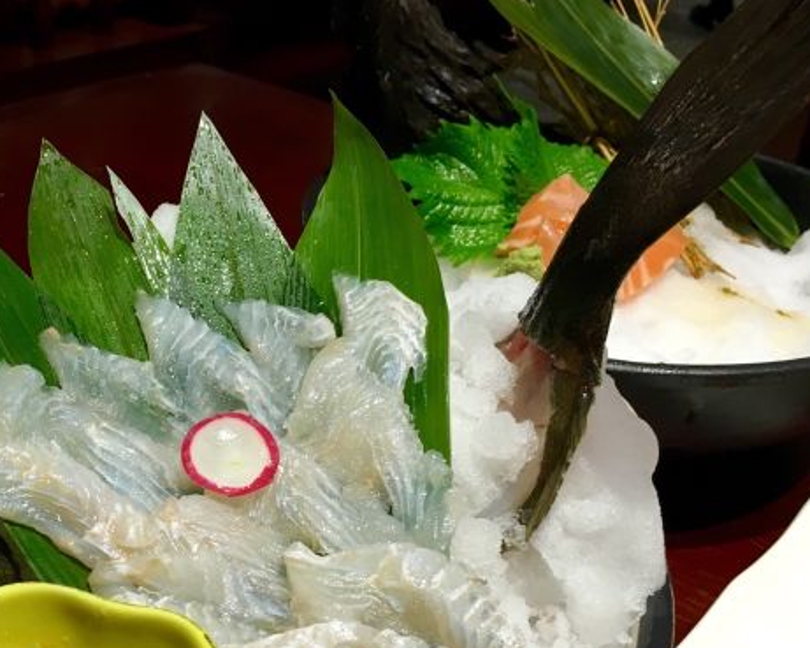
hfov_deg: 42.0
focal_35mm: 43
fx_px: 1031
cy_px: 429
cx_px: 241
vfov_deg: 34.6
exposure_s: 1/33
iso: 100
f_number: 2.2
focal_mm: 4.15
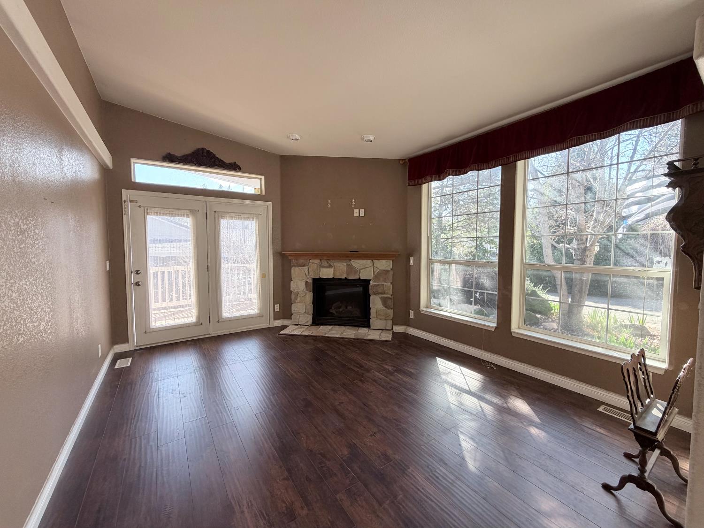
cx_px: 352
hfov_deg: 102.1
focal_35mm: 14
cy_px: 264
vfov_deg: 85.7
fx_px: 285
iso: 100
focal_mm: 2.22
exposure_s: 1/121
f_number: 2.2
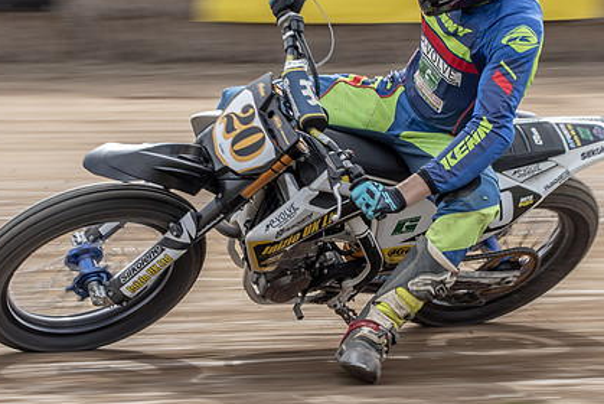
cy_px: 120
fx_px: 3358
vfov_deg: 6.9
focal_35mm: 200
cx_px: 291
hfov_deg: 10.3
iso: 125
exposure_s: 1/125
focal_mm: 78
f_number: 10
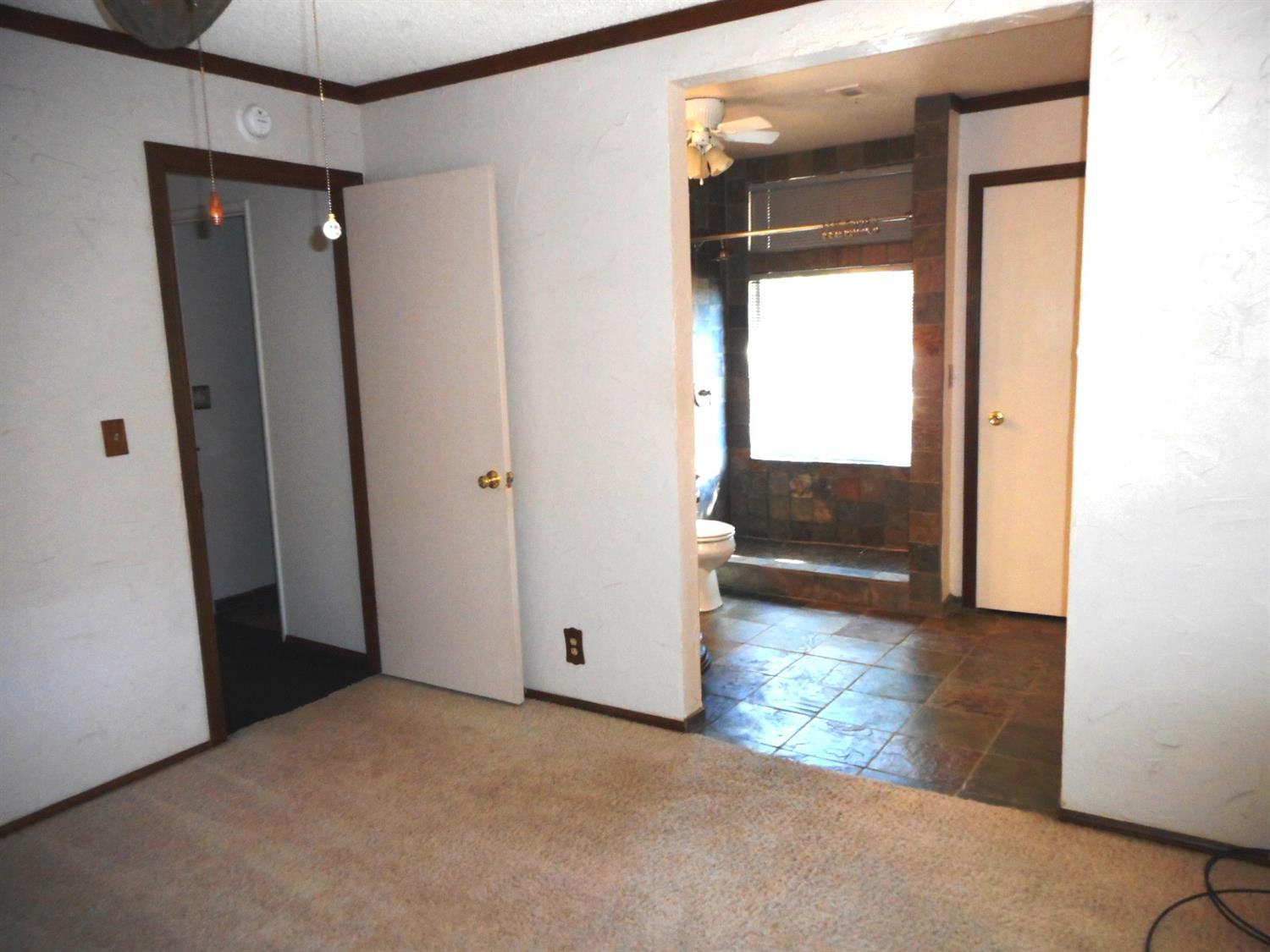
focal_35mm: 25
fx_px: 917
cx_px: 635
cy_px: 476
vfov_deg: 54.9
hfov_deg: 69.4
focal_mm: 4.5
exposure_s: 1/25
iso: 400
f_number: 3.7
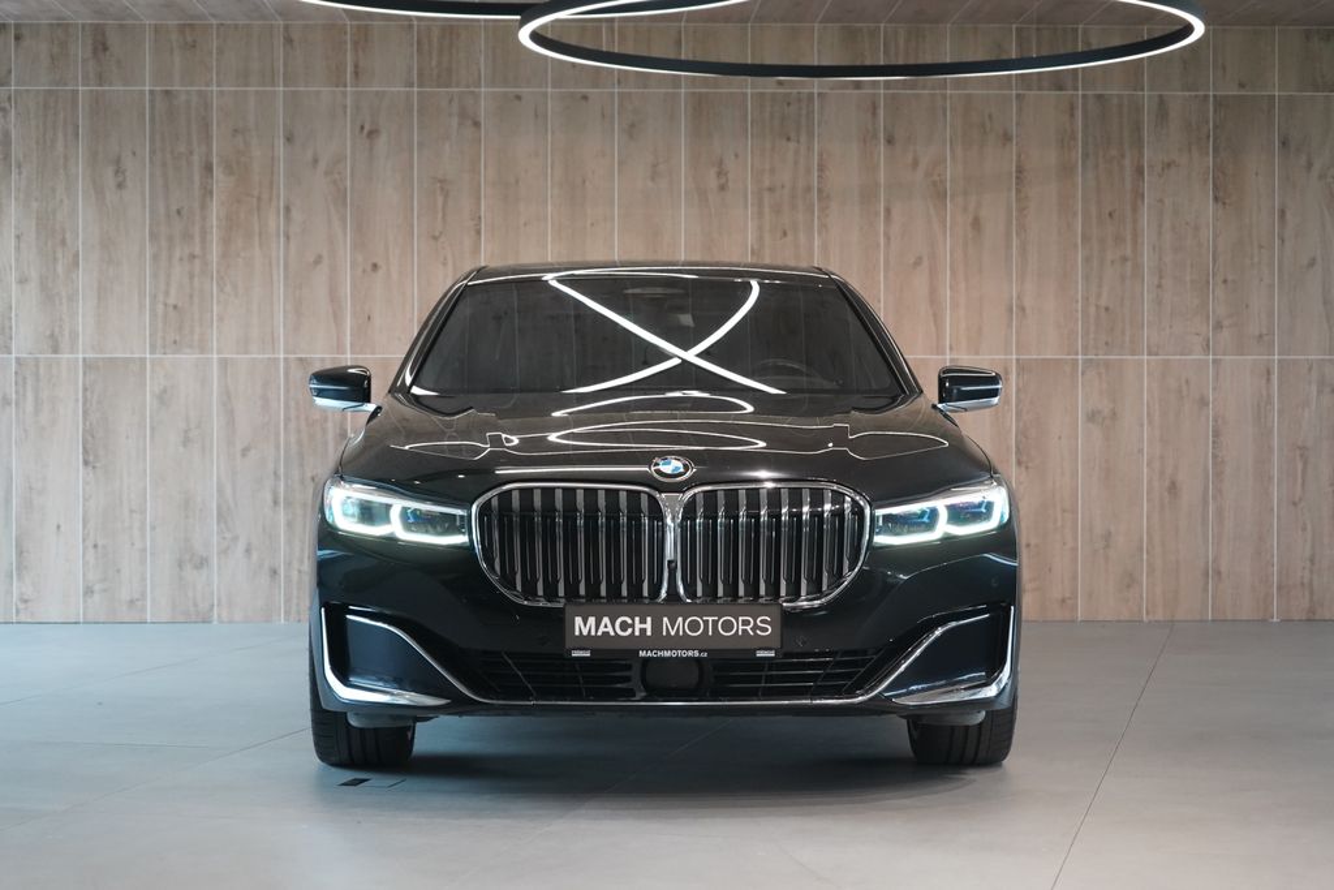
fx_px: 2557
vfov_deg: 19.7
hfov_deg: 29.2
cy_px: 445
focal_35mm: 69
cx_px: 667
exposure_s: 1/160
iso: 4000
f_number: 5.6
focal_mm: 69
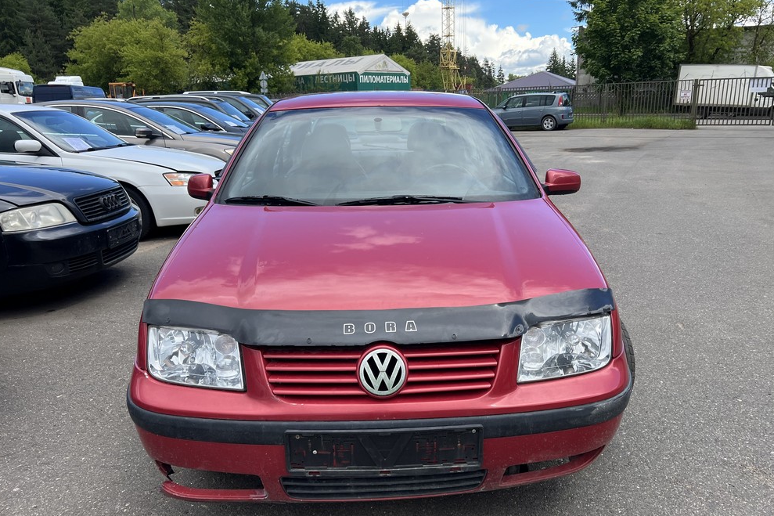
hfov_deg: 65.5
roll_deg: +1.4
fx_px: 602
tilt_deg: -17.3
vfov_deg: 46.3
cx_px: 396
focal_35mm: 28
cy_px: 285
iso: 50
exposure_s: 1/1159
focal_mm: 5.7
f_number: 1.5
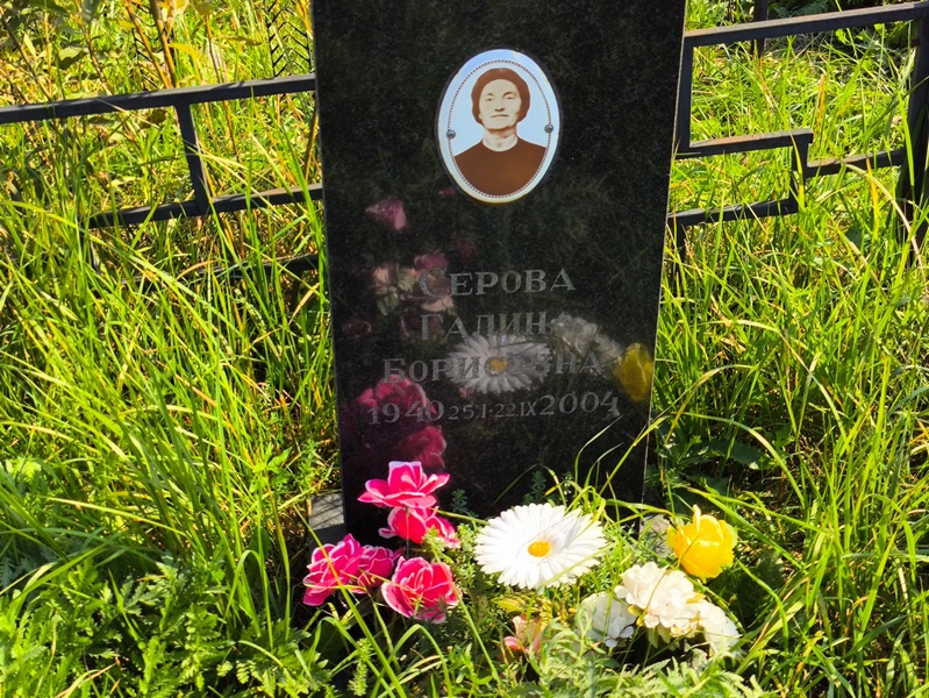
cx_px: 464
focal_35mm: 50
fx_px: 1342
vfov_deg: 29.1
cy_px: 349
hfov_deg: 38.2
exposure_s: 1/737
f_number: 1.7
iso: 50
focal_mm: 4.71
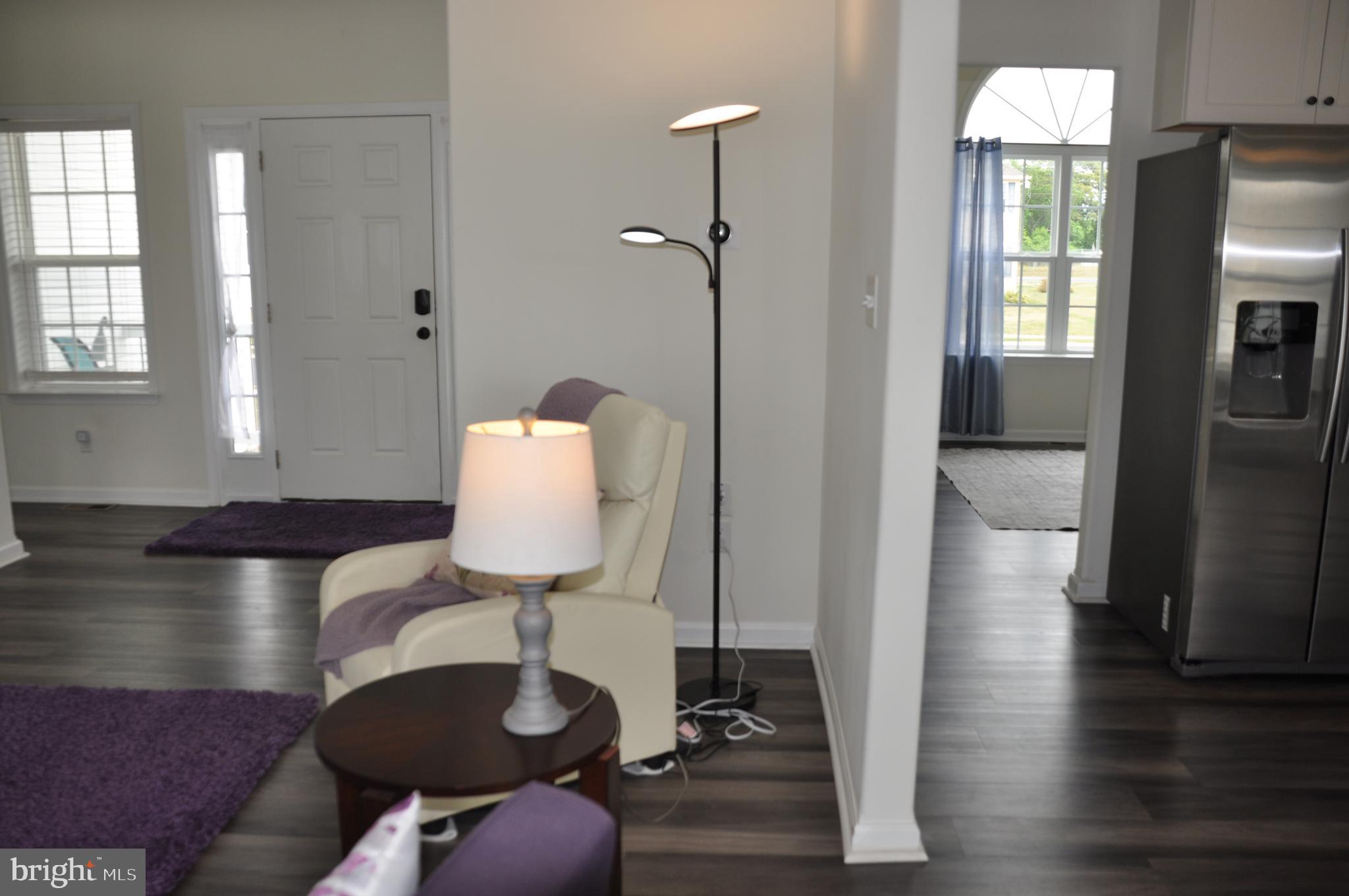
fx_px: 1123
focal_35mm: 30
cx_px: 674
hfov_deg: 62.0
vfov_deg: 43.5
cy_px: 448
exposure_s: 1/200
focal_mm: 20
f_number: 4
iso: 200
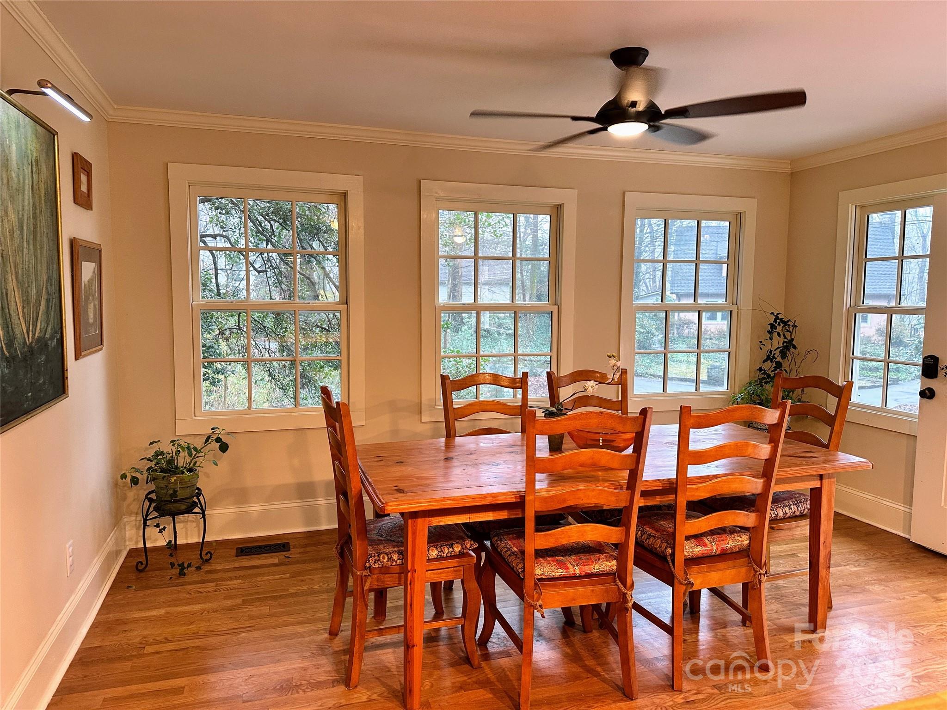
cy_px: 355
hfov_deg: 71.6
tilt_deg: -5.7
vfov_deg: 56.8
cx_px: 474
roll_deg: -0.8
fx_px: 657
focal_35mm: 24
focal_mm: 6.86
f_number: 1.78
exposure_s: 1/60
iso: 200
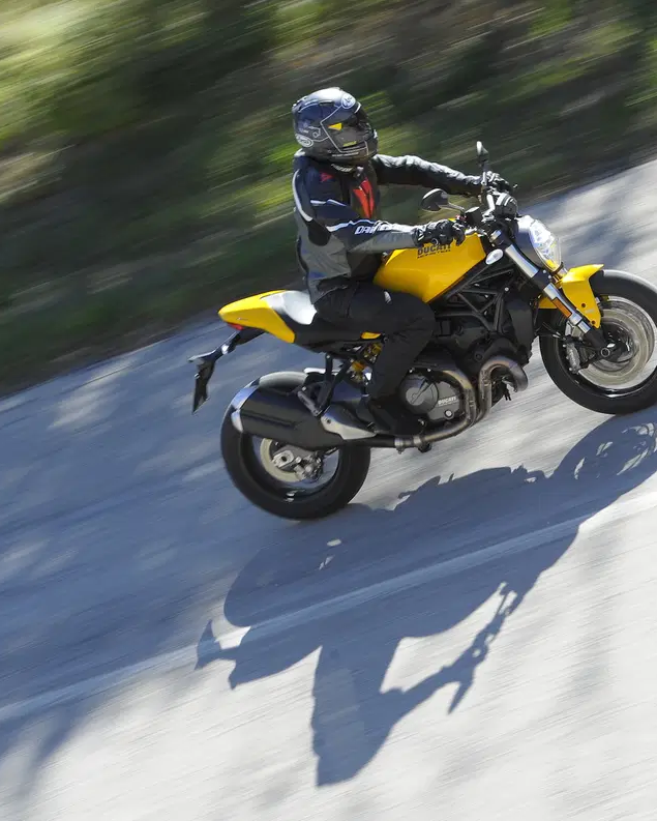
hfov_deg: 10.3
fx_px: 3619
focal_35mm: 149
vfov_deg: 12.9
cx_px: 550
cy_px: 413
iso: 200
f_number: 10
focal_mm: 105
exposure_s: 1/100
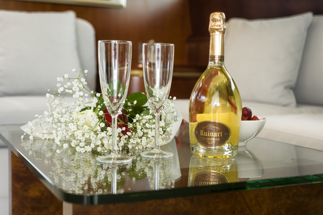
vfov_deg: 27.0
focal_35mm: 50
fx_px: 448
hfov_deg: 39.6
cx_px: 162
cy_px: 108
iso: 200
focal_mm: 50
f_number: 4.5
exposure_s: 1/100
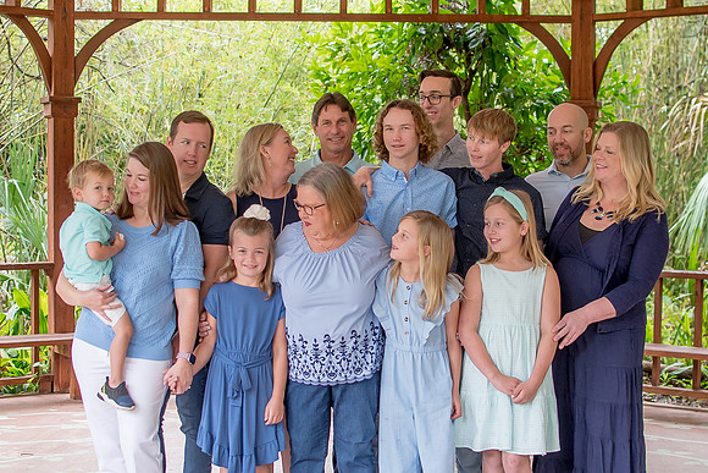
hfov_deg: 28.8
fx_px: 1378
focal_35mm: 70
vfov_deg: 19.4
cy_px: 263
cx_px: 369
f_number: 2.8
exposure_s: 1/250
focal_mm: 35
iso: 400
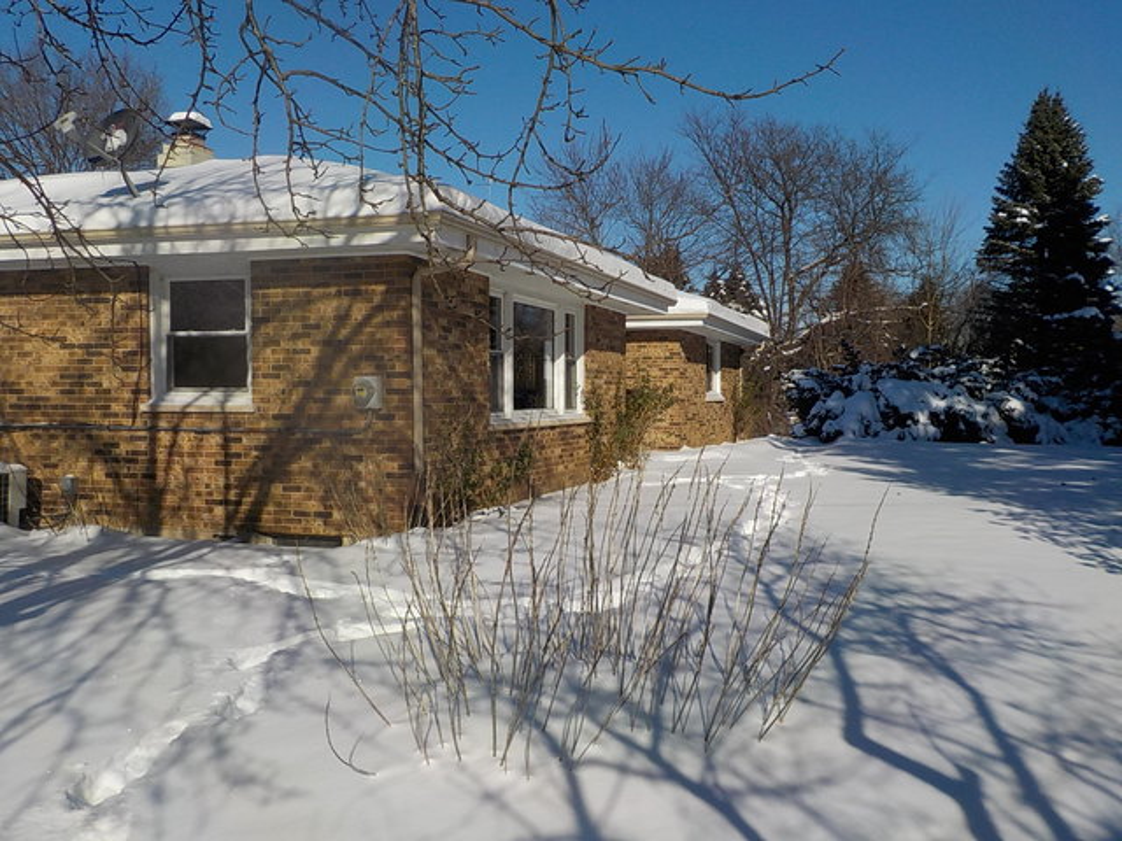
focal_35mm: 30
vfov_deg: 46.8
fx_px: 972
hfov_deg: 60.0
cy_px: 420
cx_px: 561
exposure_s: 1/800
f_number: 6.6
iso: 125
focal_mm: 4.1
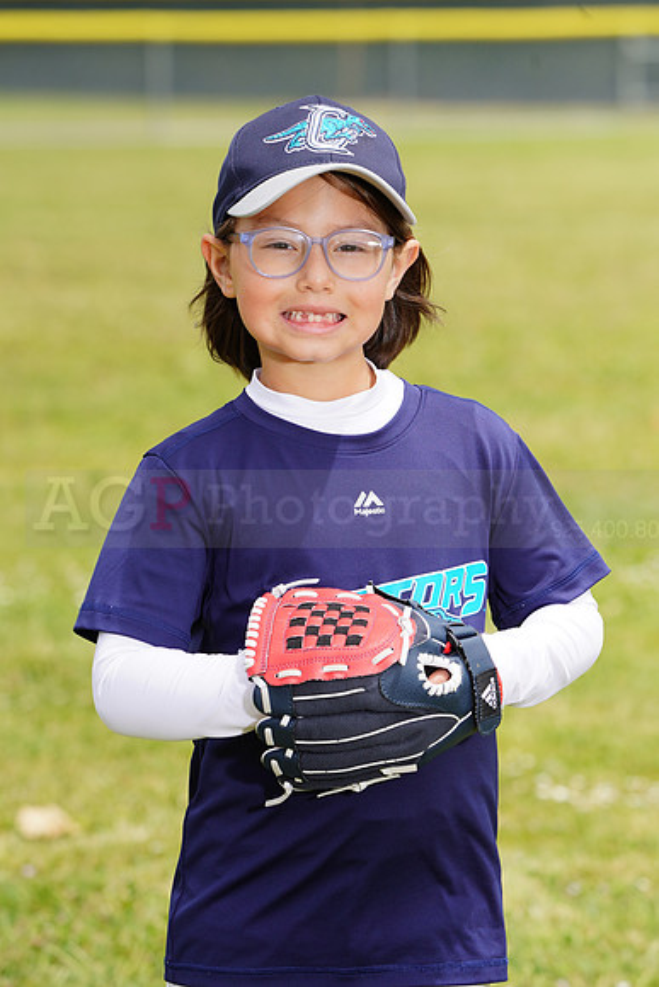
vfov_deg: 8.8
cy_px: 494
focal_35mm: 235
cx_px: 330
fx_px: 6448
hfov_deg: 5.9
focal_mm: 235
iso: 100
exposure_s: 1/250
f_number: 9
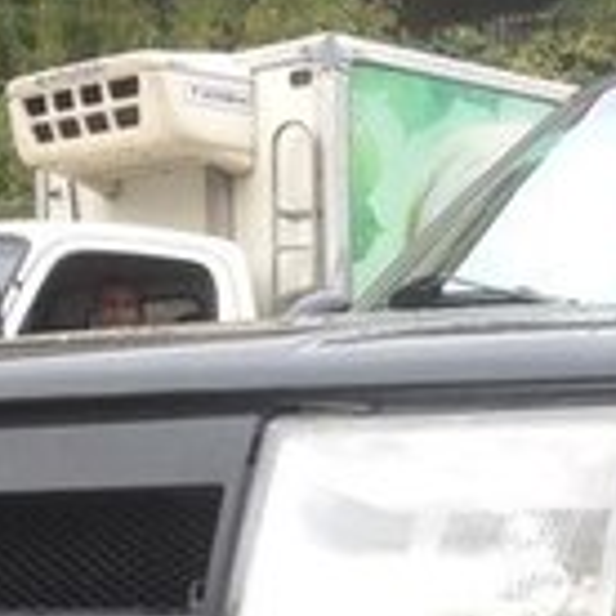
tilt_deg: -5.1
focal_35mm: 139
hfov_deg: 12.2
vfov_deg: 12.0
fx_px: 2798
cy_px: 899
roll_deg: -2.1
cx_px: 790
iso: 50
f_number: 2.4
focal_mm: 4.12
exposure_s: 1/133
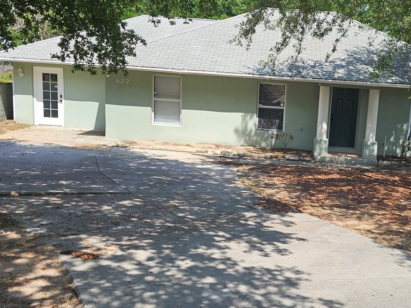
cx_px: 308
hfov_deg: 43.4
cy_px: 158
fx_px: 499
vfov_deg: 34.3
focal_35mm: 42
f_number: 1.7
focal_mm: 6.3
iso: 10
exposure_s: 1/420
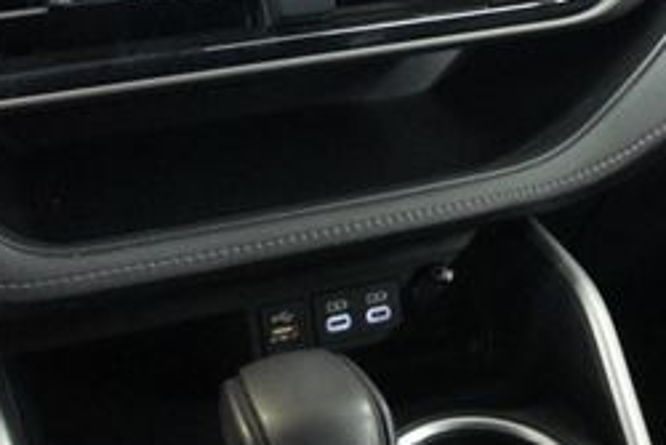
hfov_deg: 28.8
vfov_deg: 19.3
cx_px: 496
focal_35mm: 69
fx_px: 1277
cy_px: 24
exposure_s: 1/30
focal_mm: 18
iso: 1600
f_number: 3.5
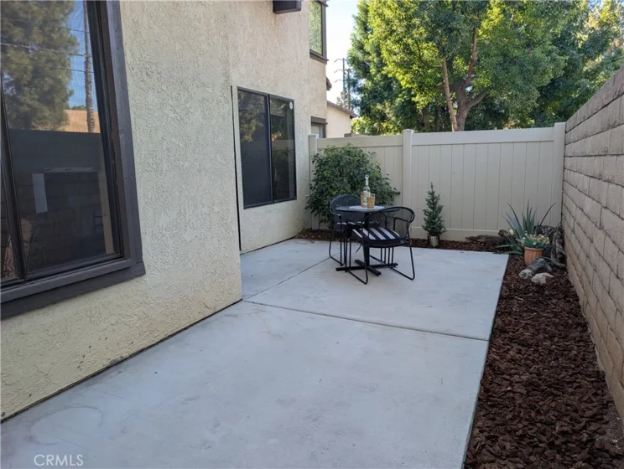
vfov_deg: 56.9
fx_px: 433
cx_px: 312
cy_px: 234
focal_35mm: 24
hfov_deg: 71.5
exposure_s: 1/182
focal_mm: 6.9
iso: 18
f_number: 1.68
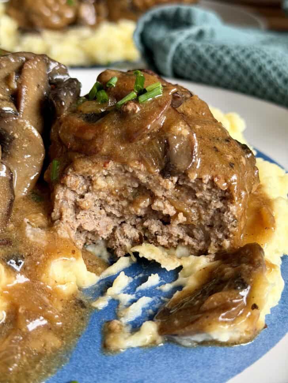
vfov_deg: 39.7
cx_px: 144
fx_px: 533
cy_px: 192
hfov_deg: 30.3
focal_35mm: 48
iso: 100
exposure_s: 1/94
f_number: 1.8
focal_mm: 6.8
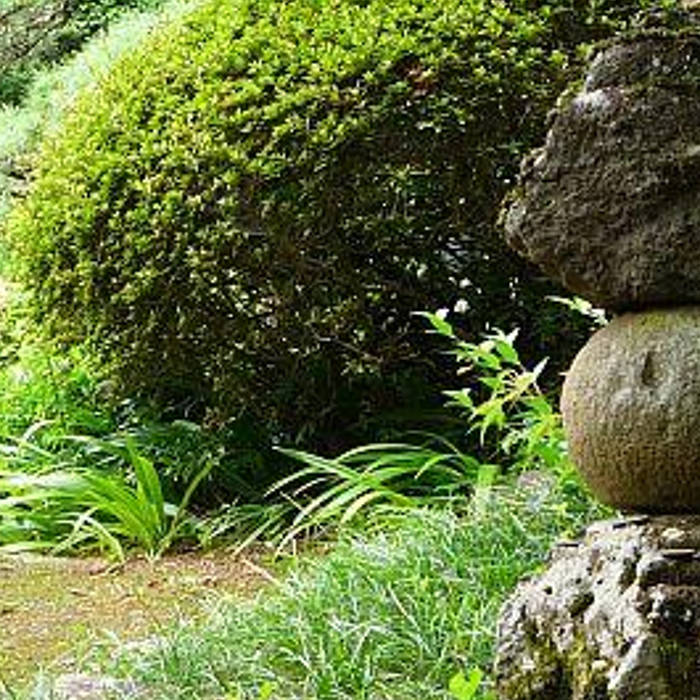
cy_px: 283
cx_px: 254
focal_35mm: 80
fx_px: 1830
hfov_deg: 21.6
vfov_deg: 21.6
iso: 100
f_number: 3.5
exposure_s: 1/100
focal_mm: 5.2
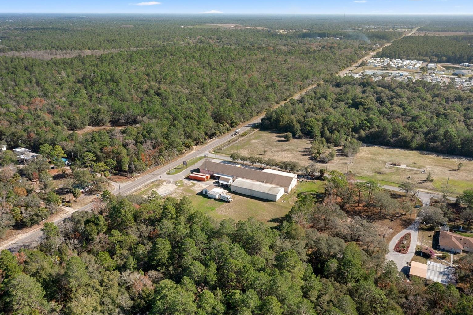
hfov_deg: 63.7
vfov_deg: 44.9
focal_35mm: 29
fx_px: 381
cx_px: 237
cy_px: 160
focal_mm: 10.26
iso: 100
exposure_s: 1/500
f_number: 5.6
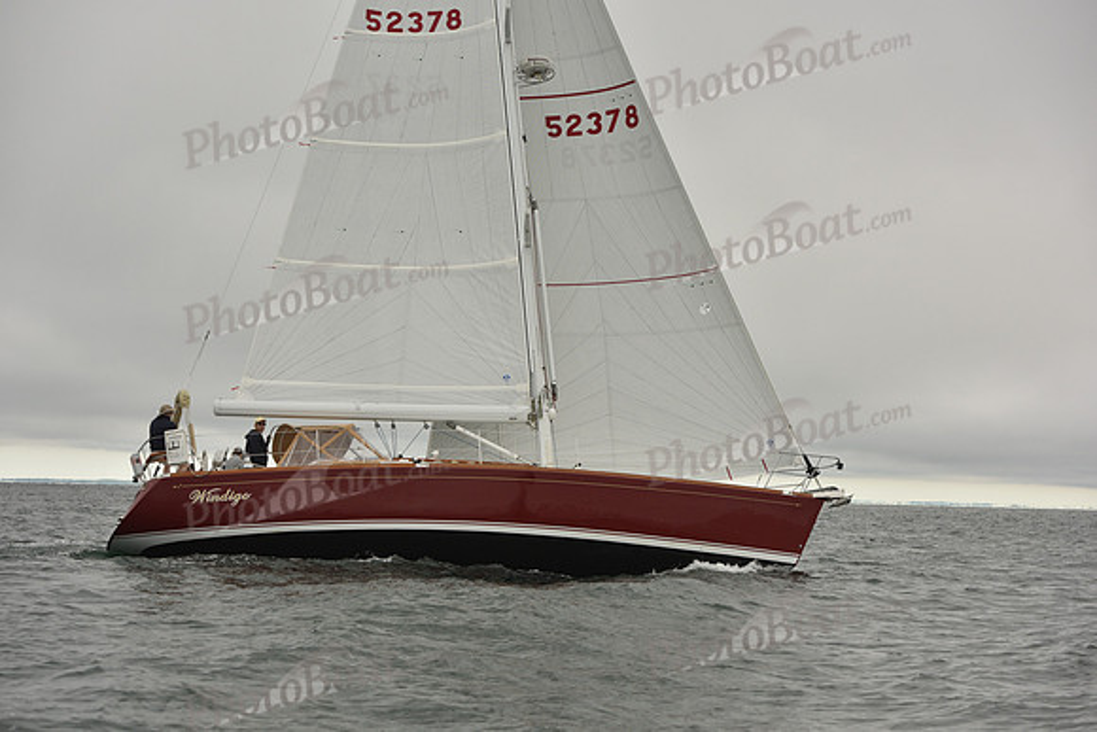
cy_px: 366
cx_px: 548
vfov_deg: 19.5
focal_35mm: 70
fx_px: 2133
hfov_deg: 28.8
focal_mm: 70
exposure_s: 1/1000
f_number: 5.6
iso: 320
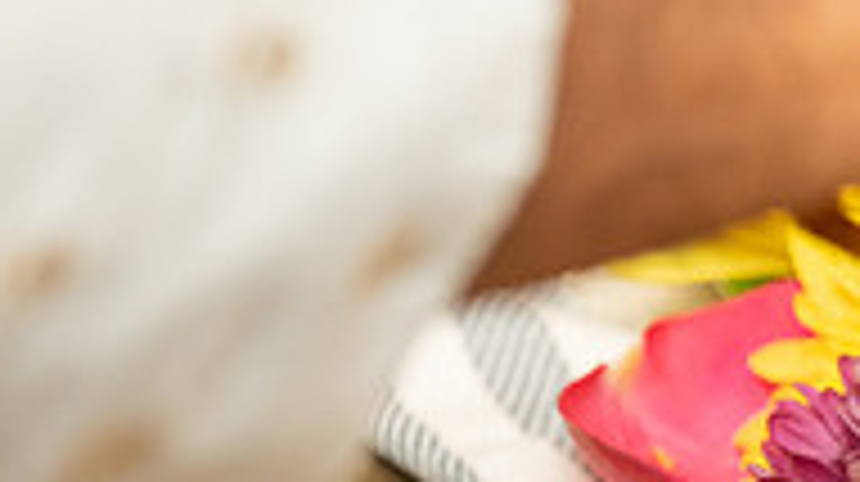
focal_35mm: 808
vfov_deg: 1.5
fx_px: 18407
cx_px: 1393
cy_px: 450
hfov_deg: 2.7
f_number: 2.8
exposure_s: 1/200
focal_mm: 185
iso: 500
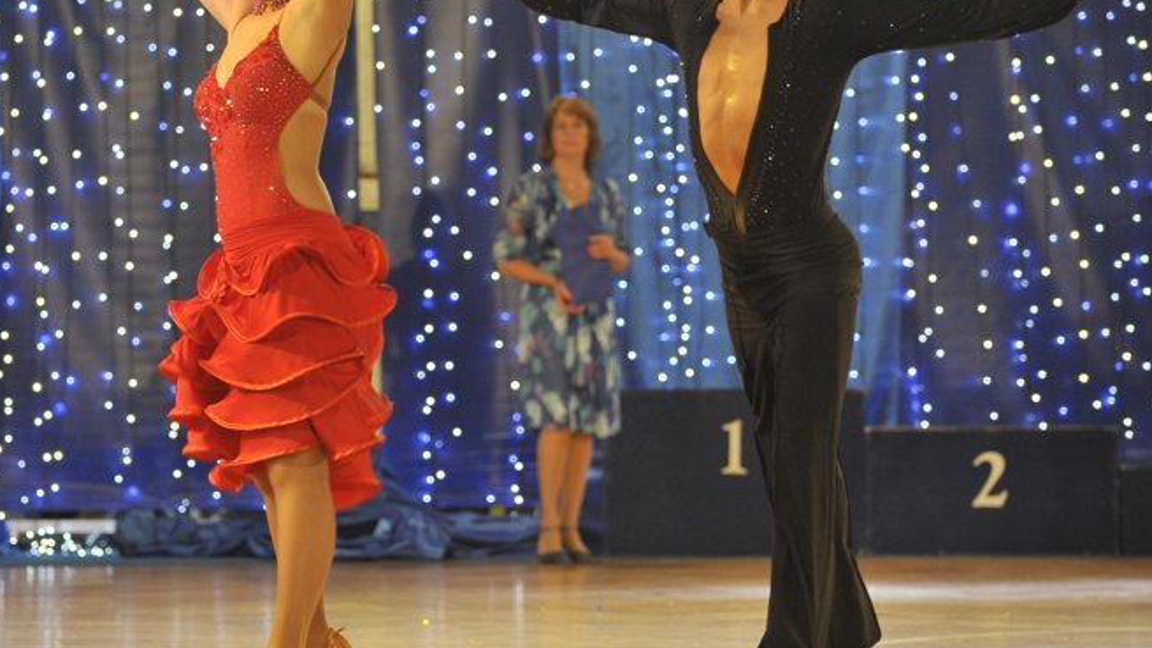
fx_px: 6445
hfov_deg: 10.2
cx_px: 386
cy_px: 255
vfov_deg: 5.8
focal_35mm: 211
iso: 1600
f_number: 4.8
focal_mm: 135
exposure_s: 1/100
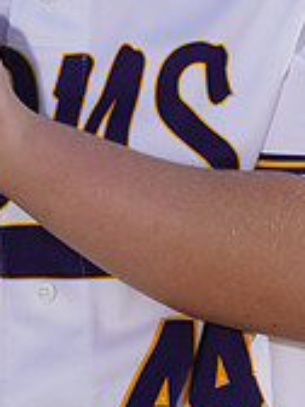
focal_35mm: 900
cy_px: -136
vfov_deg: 2.2
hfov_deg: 1.7
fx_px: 10573
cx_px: 96
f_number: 8
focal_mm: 271
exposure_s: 1/250
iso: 100
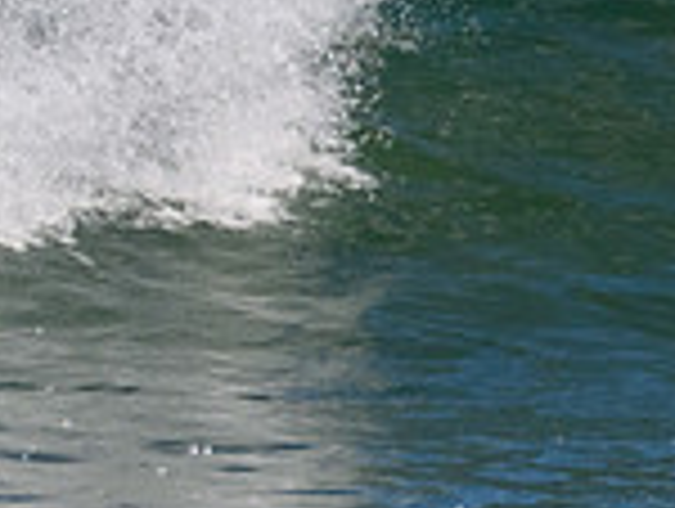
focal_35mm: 2974
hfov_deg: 0.7
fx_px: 58085
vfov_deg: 0.5
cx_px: -572
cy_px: 101
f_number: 11
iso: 1800
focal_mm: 800
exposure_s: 1/2000
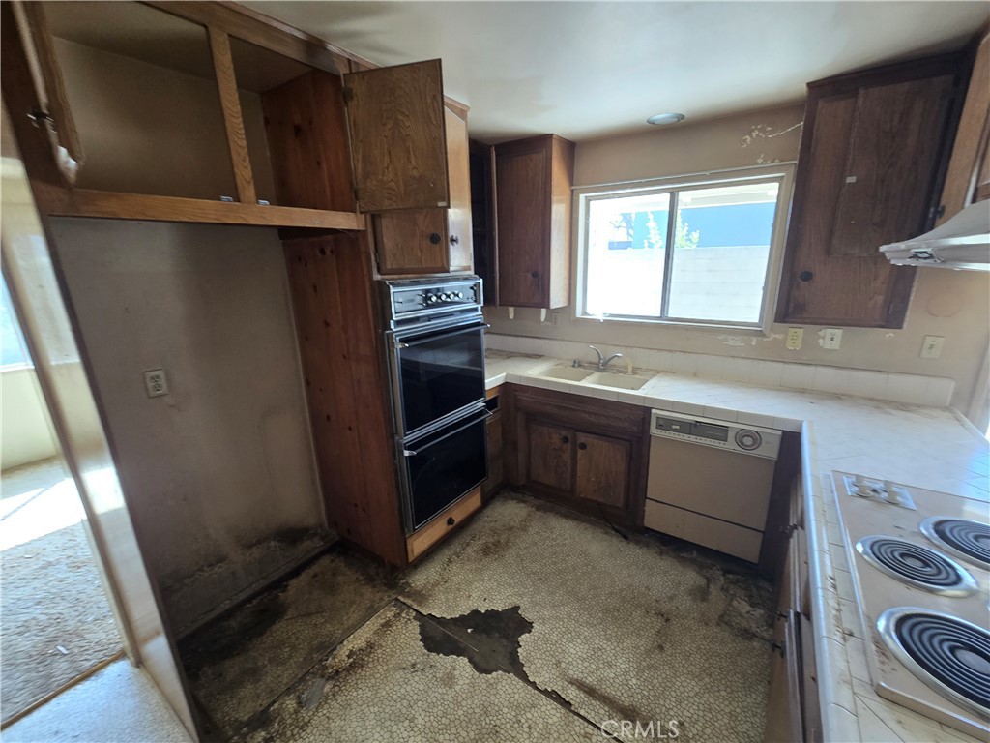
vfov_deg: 89.9
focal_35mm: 13
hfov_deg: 106.2
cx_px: 495
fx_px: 372
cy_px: 372
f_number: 2.2
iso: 160
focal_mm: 2.2
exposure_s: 1/60
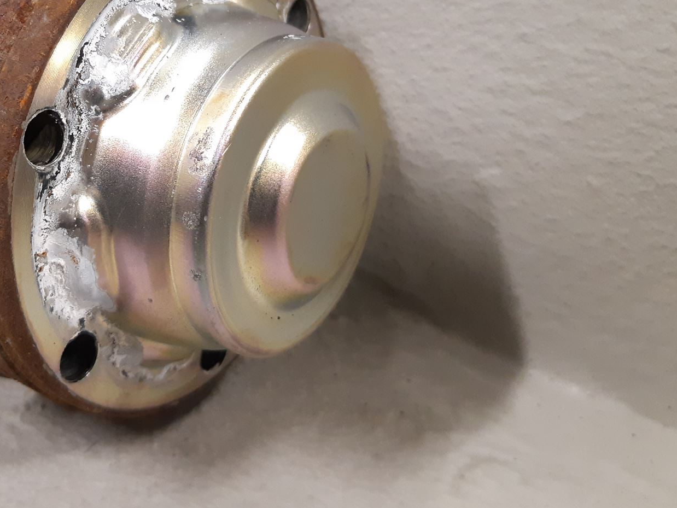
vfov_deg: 33.1
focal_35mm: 43
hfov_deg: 41.8
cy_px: 144
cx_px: 128
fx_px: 841
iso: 250
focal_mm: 3.93
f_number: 1.7
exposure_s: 1/50
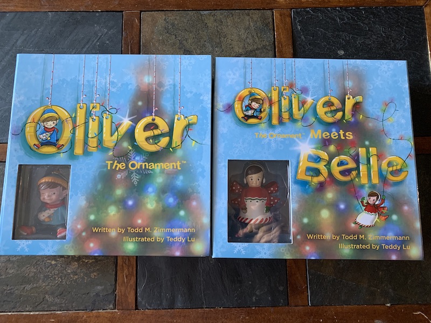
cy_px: 162
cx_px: 216
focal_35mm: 26
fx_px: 324
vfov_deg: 53.1
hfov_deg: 67.3
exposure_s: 1/40
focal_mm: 4.25
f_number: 1.8
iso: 400
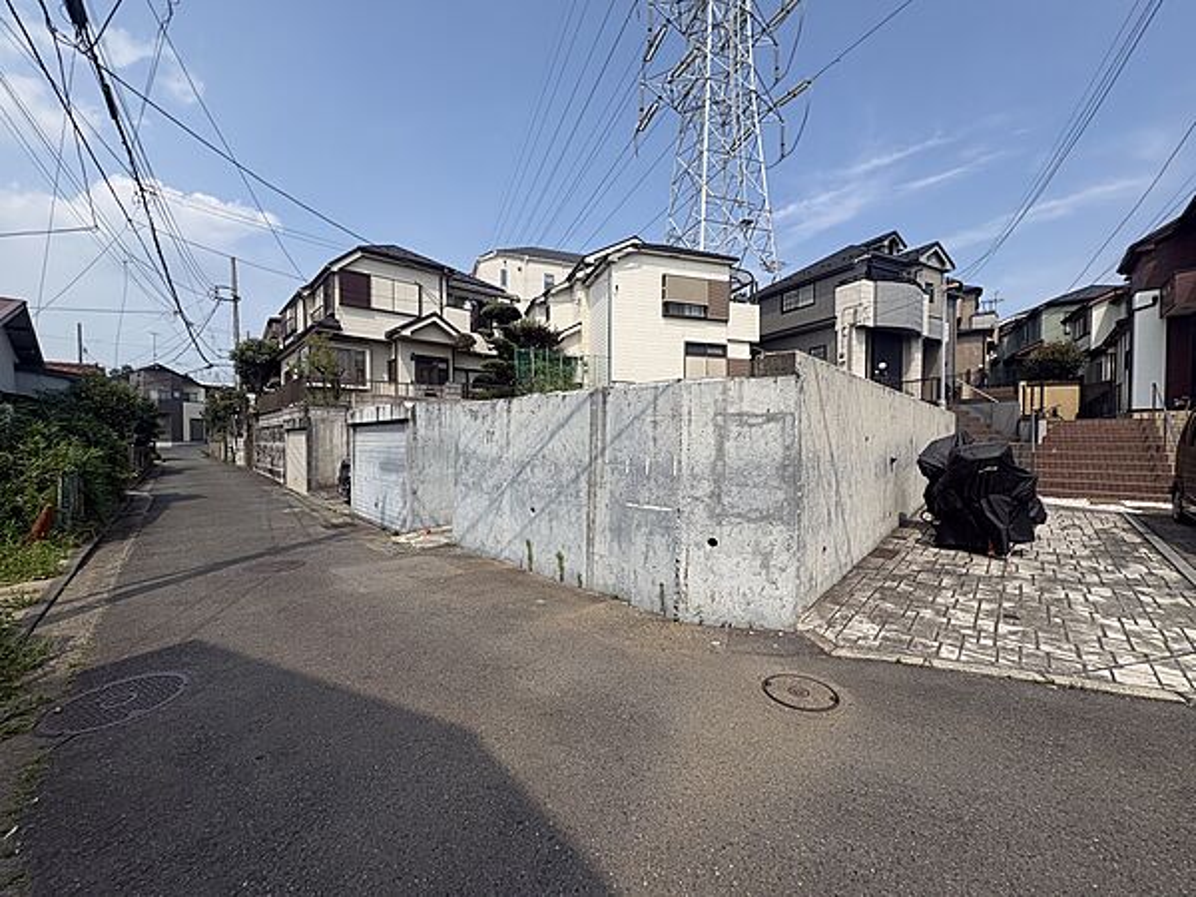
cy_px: 448
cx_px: 598
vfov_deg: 85.7
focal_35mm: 14
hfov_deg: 102.1
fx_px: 484
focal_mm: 2.22
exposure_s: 1/2674
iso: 50
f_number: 2.2
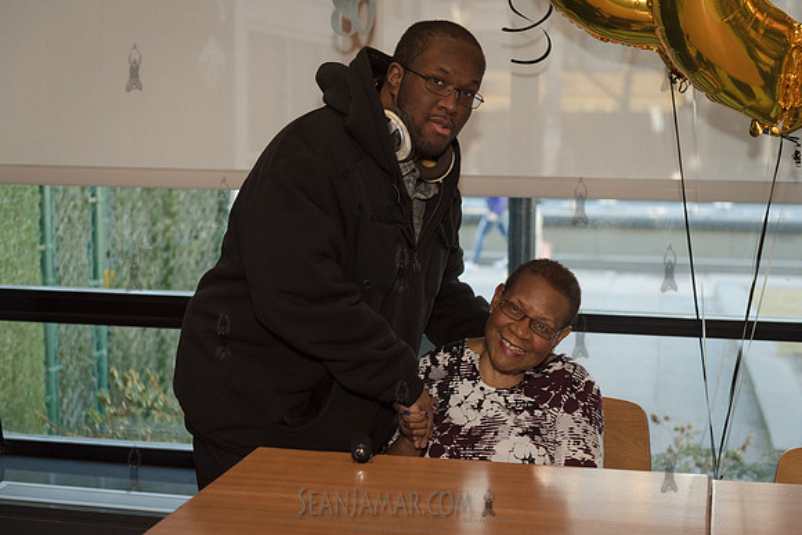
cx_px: 401
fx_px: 1381
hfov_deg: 32.4
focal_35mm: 62
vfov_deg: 21.9
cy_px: 268
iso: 1250
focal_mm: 62
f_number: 4
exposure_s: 1/320
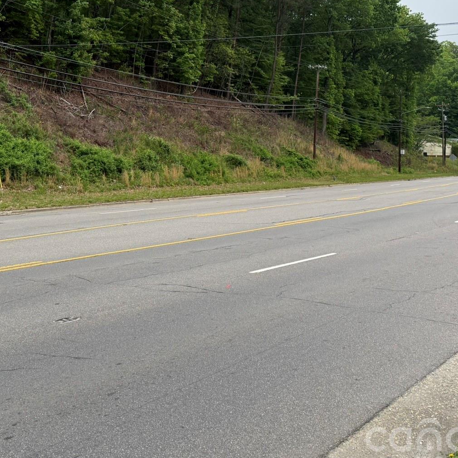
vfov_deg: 38.3
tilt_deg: +3.4
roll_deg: -0.1
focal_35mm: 43
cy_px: 125
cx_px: 174
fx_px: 644
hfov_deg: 38.9
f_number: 1.78
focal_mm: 6.76
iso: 100
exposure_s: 1/868
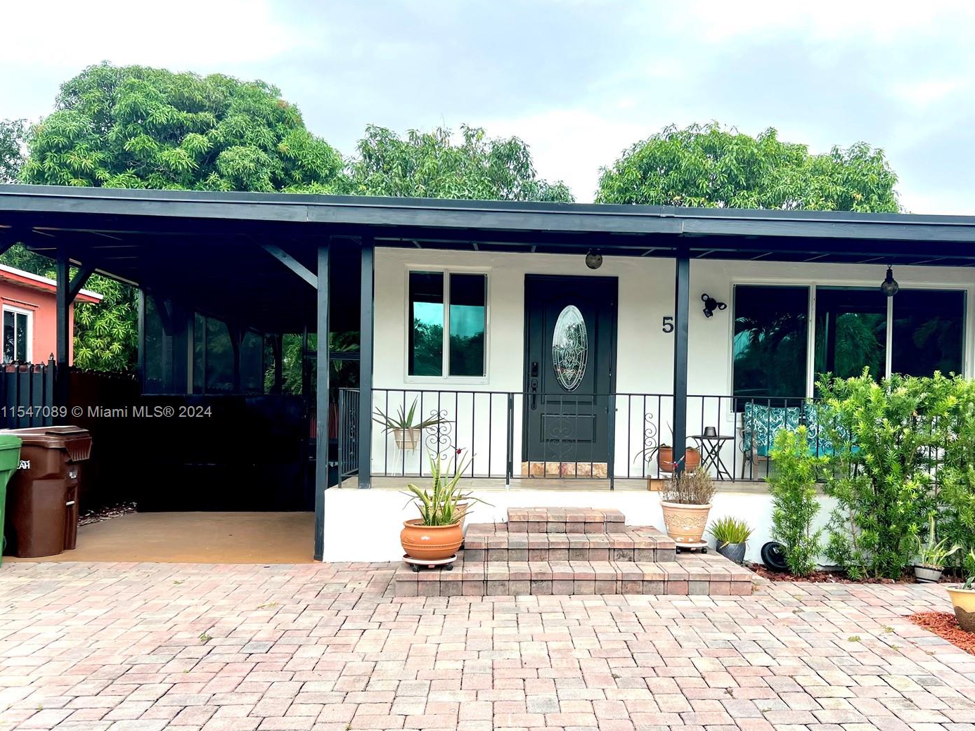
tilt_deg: -0.9
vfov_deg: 46.7
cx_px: 550
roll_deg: -0.7
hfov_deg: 59.8
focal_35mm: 30
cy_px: 413
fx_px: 845
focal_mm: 5.7
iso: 50
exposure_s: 1/466
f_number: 1.5
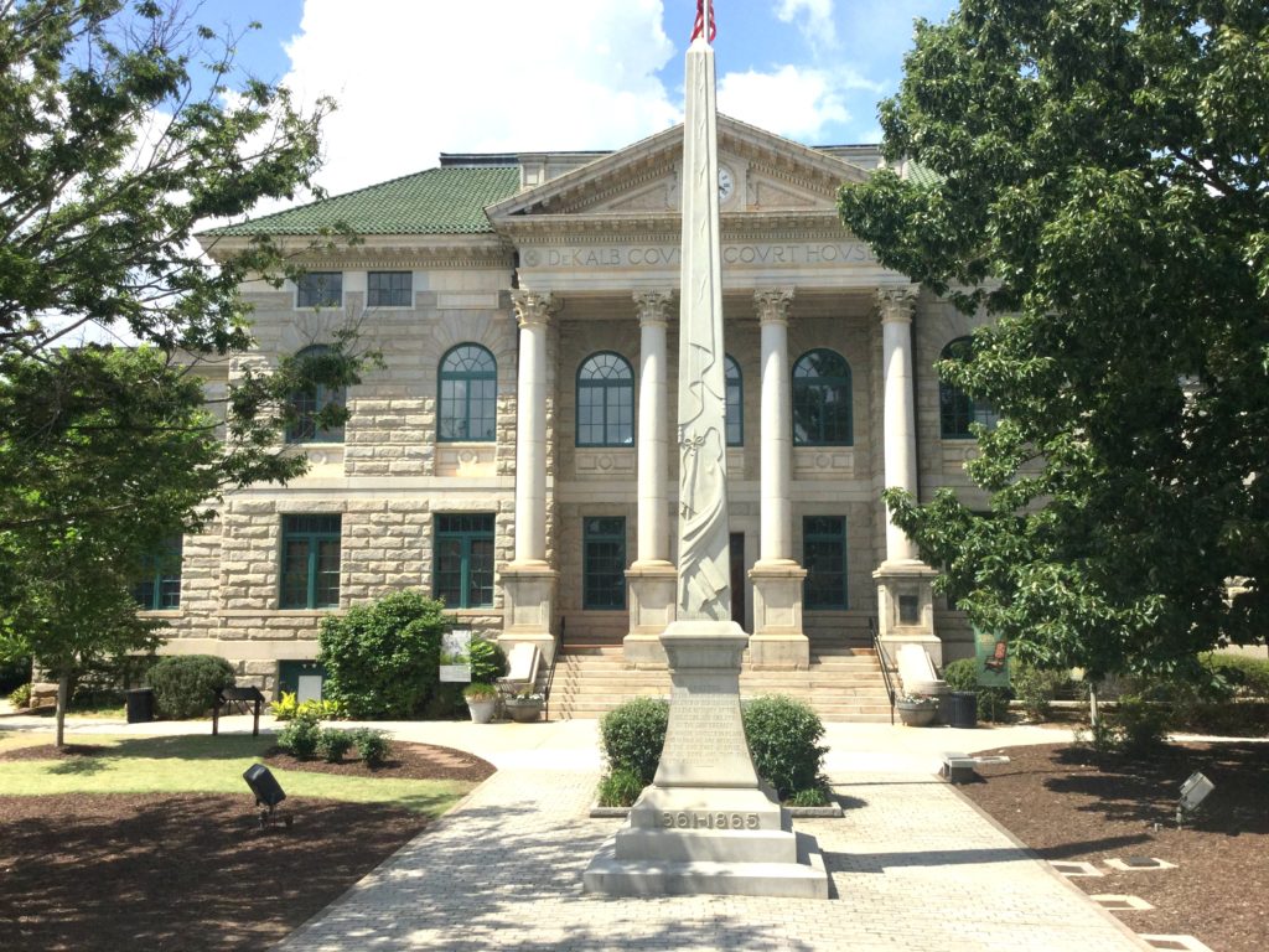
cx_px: 634
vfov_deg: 45.4
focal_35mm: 31
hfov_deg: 58.4
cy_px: 476
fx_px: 1136
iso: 25
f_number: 2.4
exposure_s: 1/1597
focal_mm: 3.3
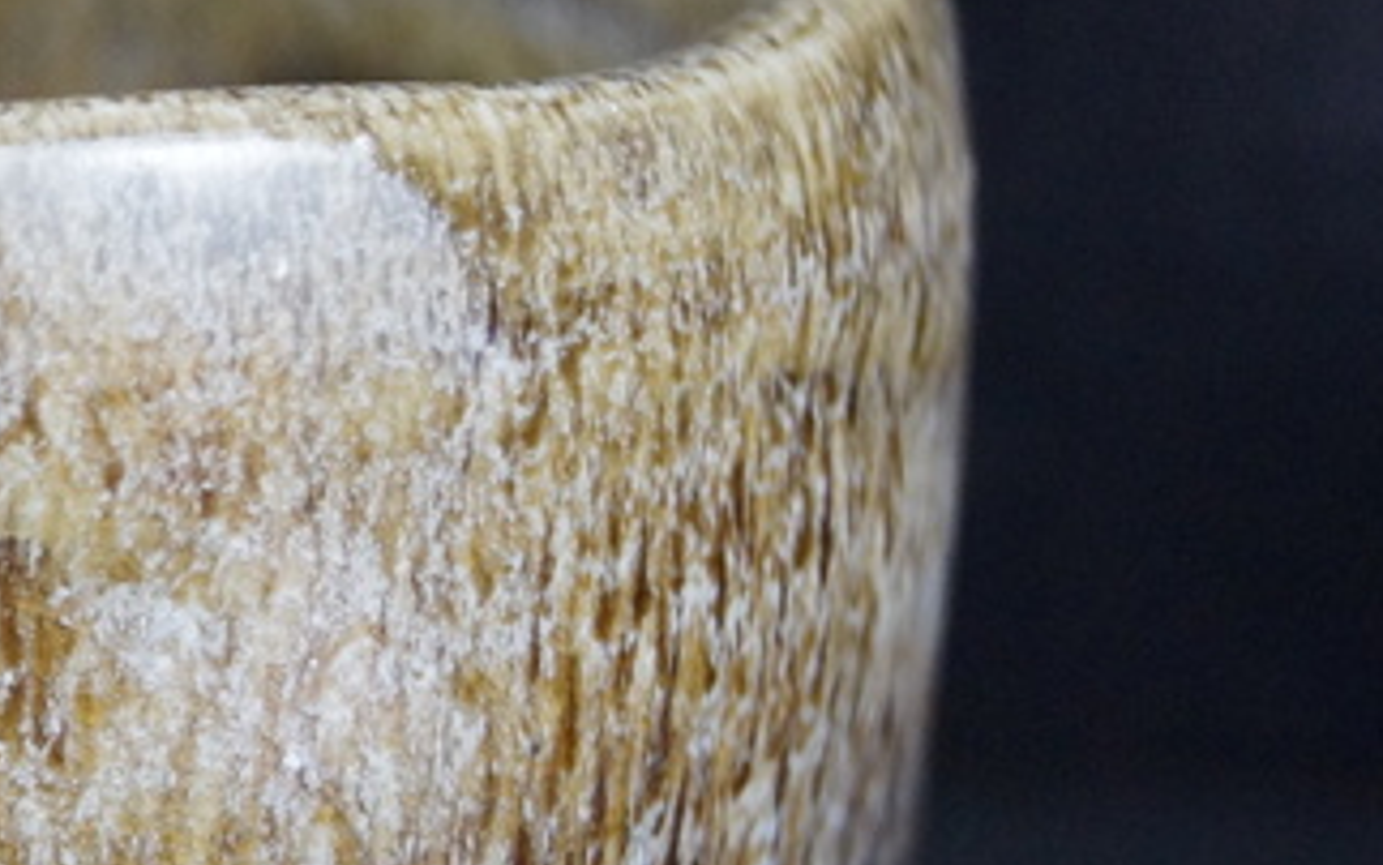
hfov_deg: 12.1
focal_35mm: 166
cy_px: 612
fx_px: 6242
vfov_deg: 7.9
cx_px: -608
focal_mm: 35
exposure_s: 1/160
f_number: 5
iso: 1600
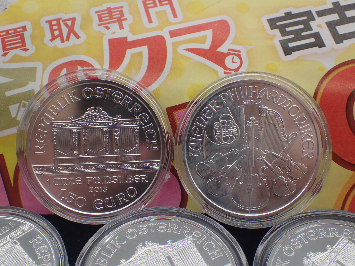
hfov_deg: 38.9
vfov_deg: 29.7
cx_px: 178
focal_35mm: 49
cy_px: 133
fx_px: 503
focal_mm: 8.99
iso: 320
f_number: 3.2
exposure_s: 1/200
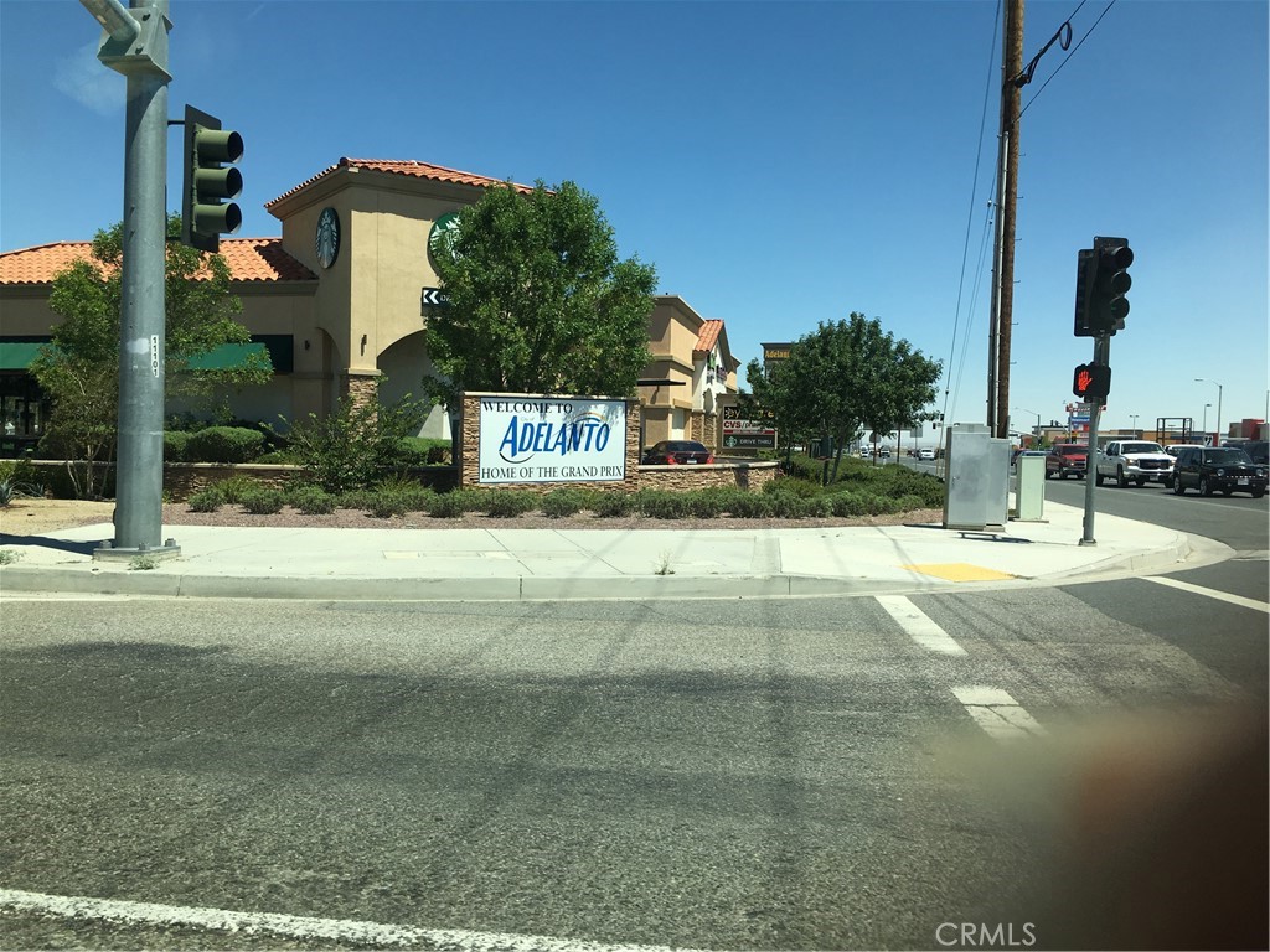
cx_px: 635
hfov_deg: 61.7
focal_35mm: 29
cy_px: 476
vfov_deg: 48.2
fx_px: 1064
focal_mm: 4.15
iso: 25
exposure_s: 1/1637
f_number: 2.2
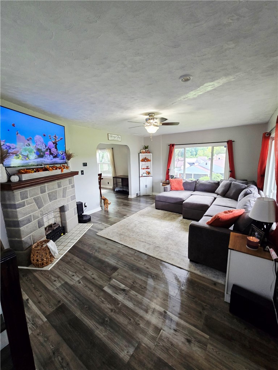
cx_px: 139
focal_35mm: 13
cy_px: 185
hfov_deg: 89.9
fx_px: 139
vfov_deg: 106.2
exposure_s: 1/60.2
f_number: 2.2
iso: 200
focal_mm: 2.2
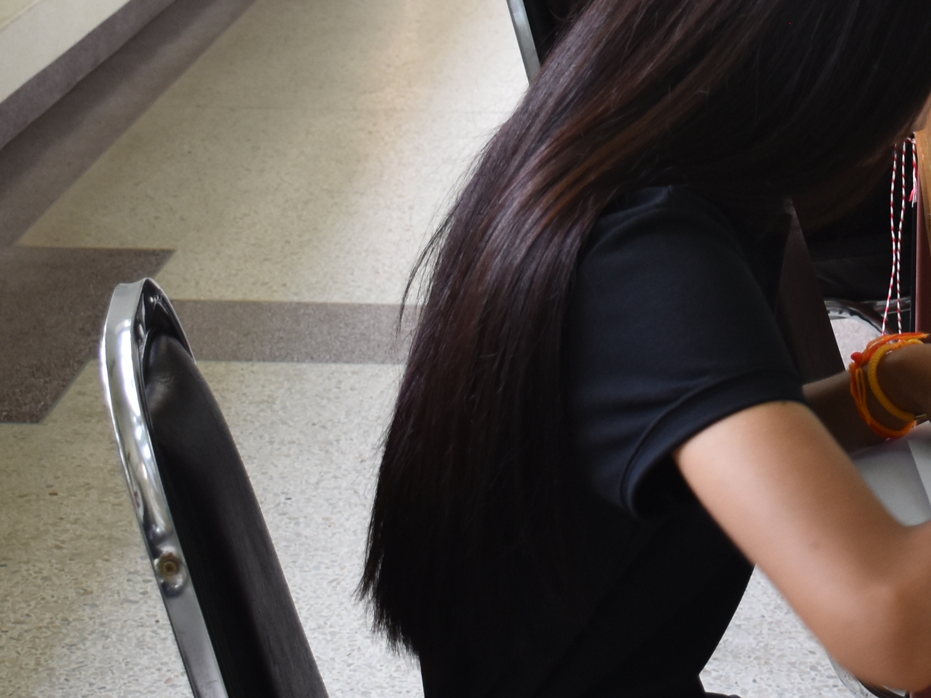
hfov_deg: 18.0
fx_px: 2878
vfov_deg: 13.6
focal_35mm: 107
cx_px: 894
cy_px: 1
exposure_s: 1/60
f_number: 4
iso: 500
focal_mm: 22
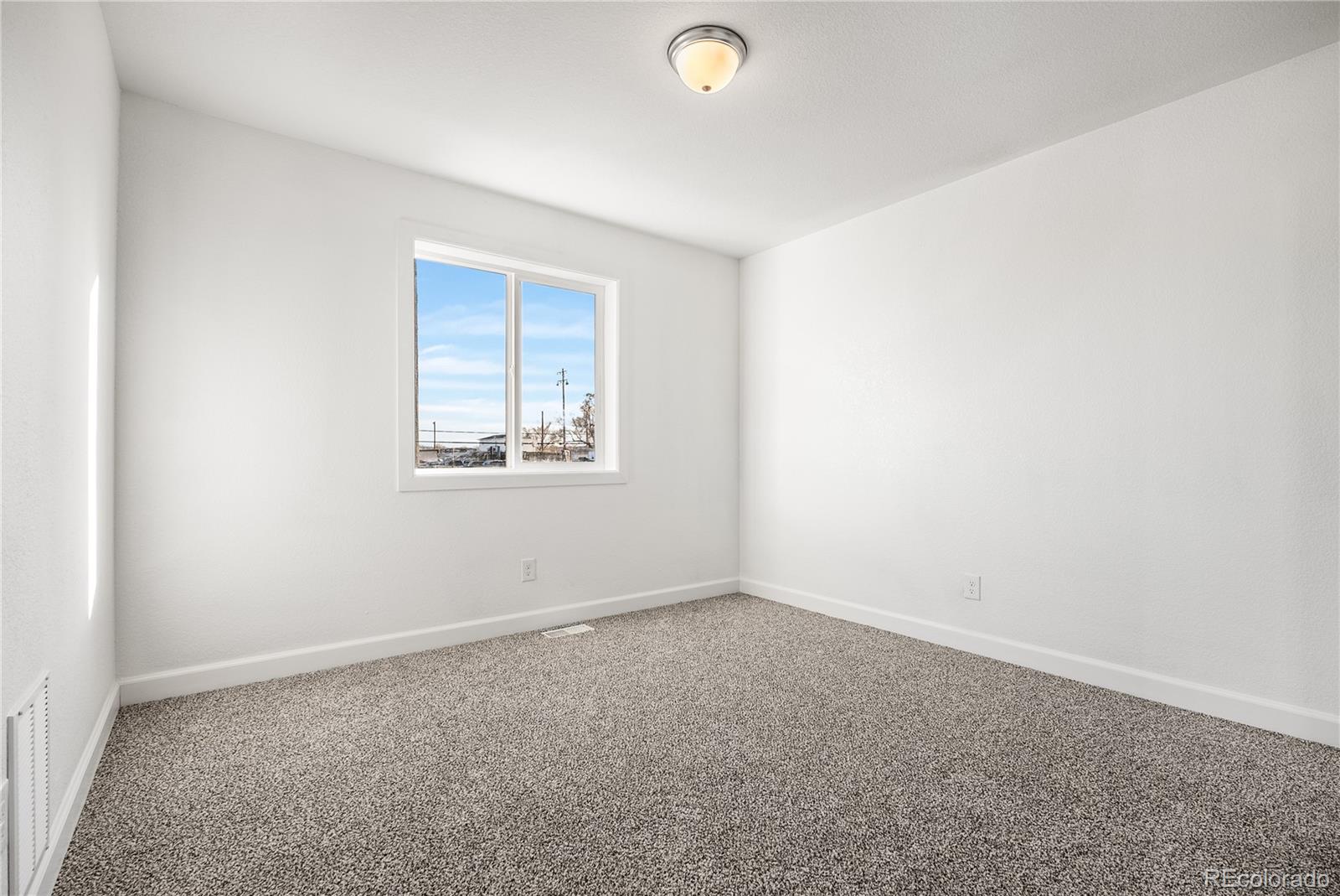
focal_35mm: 16
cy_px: 448
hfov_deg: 96.7
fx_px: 596
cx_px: 670
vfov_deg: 73.8
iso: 200
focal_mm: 16
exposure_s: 1/320
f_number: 8
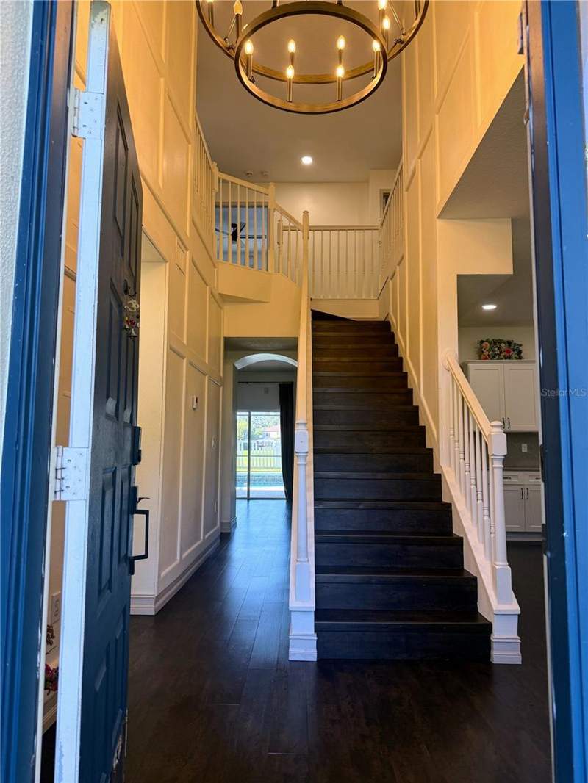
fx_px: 543
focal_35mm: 24
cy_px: 392
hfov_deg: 56.8
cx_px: 294
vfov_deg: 71.6
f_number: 1.78
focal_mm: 6.76
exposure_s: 1/142
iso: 125
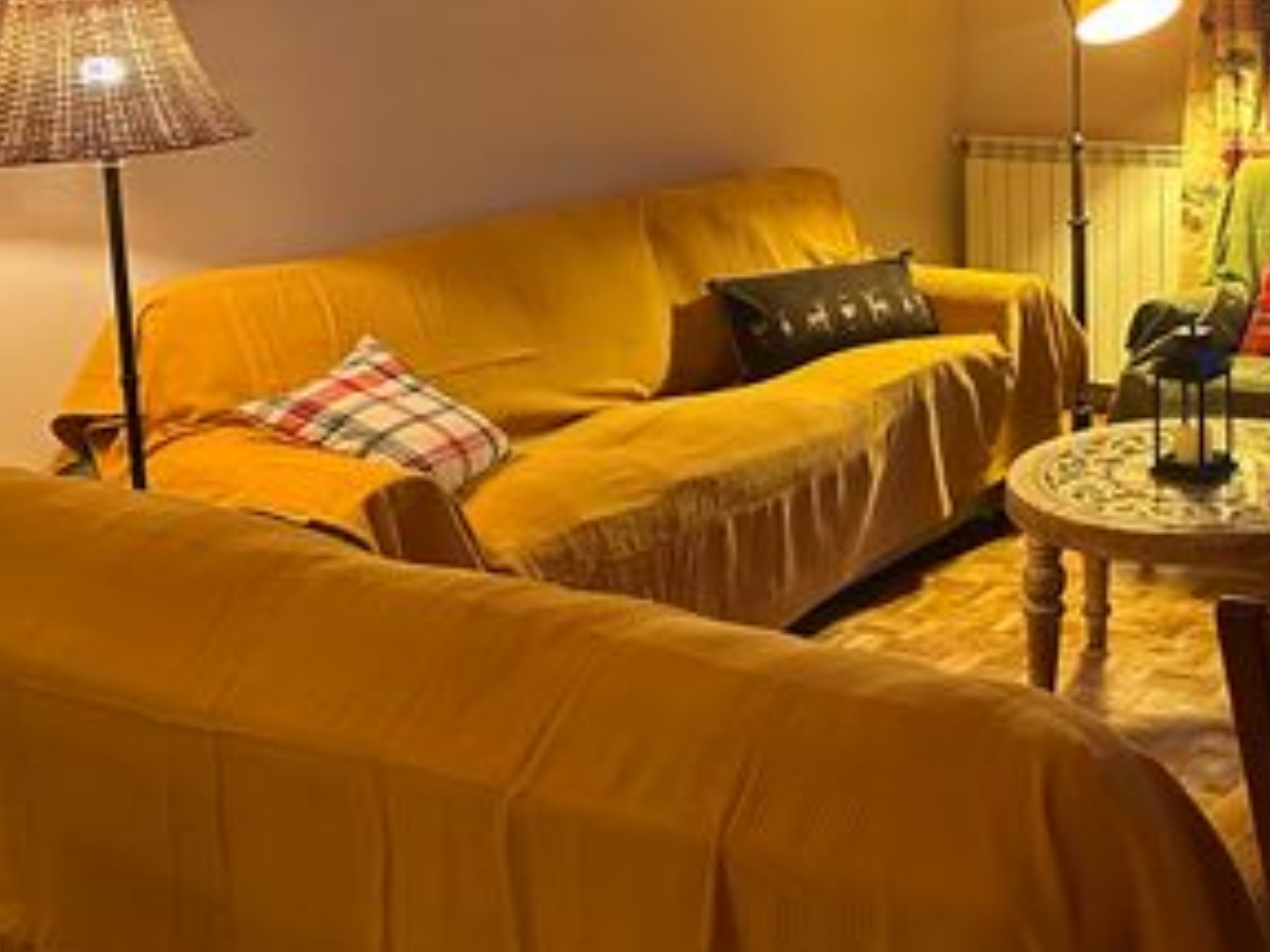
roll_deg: +1.1
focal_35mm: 50
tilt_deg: -5.4
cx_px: 1173
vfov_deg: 28.2
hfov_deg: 35.6
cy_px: 132
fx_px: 1834
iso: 800
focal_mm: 6.86
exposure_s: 1/50
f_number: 1.78
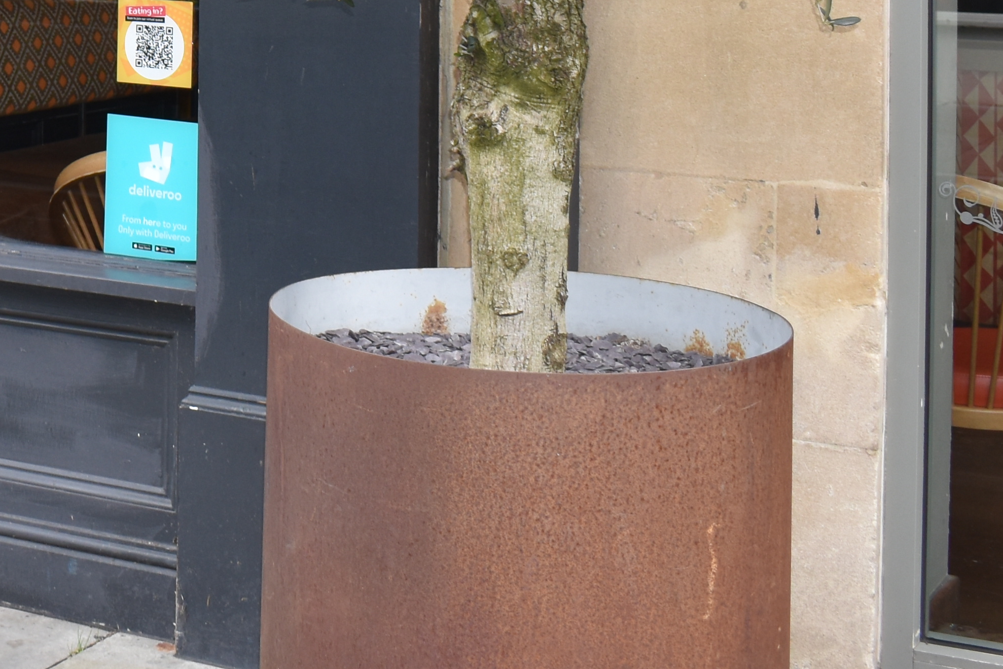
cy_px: -300
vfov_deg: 14.2
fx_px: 2535
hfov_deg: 21.1
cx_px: -136
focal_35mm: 91
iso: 280
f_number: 5
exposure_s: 1/200
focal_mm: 20
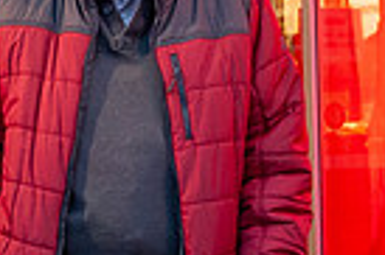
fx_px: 1175
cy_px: 17
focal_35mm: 110
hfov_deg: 18.1
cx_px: -8
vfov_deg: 12.3
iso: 2000
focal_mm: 26
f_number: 2.8
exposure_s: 1/160
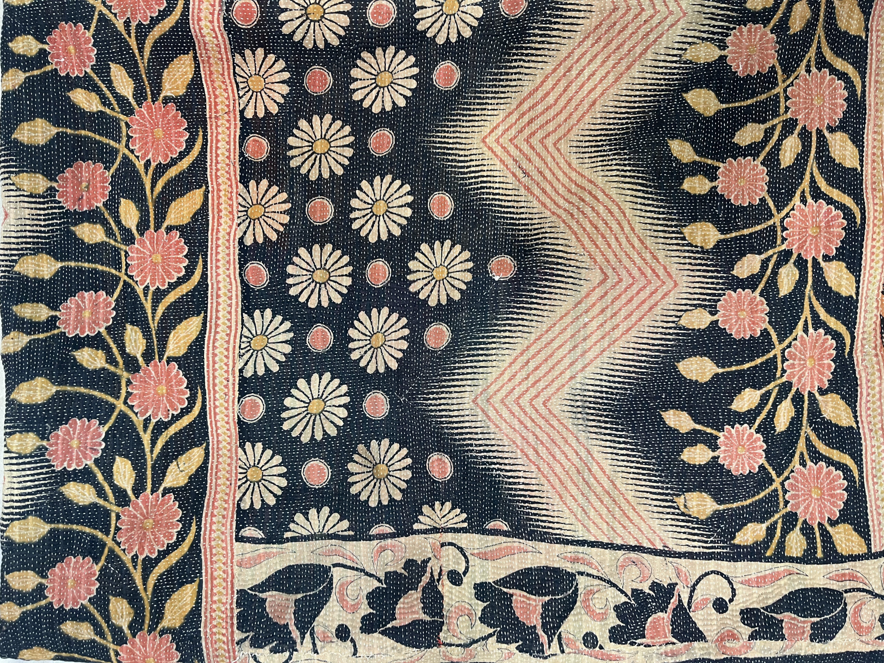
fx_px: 664
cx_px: 442
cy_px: 332
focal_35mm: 26
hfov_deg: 67.3
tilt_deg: -87.3
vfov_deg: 53.1
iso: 125
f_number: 1.6
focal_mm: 5.1
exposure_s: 1/50
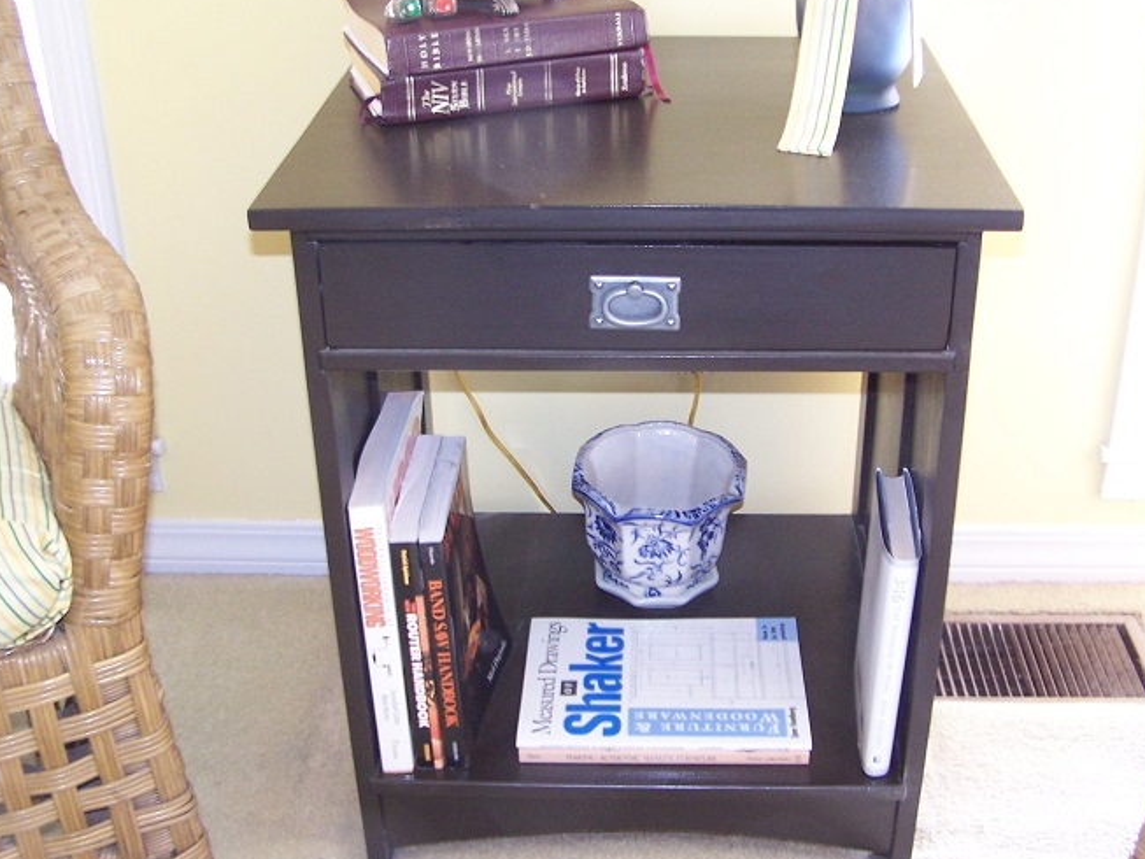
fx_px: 1489
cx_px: 637
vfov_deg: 32.2
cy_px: 398
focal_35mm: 45
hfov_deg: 42.0
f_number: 2.8
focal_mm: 6.3
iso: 140
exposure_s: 1/8
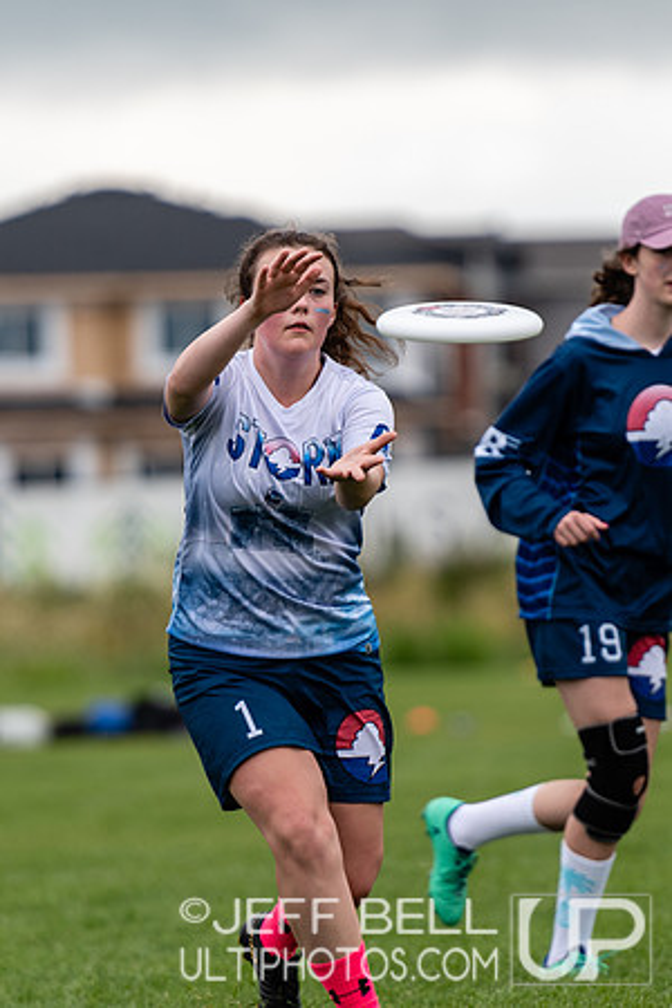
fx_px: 12599
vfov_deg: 4.6
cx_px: 336
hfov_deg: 3.1
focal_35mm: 450
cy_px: 504
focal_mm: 200
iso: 200
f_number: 2.8
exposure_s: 1/1000
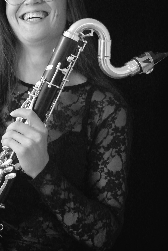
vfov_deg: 17.6
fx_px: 810
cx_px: 57
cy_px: 93
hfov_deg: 11.8
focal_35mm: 116
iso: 6400
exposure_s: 1/125
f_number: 3.8
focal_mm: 30
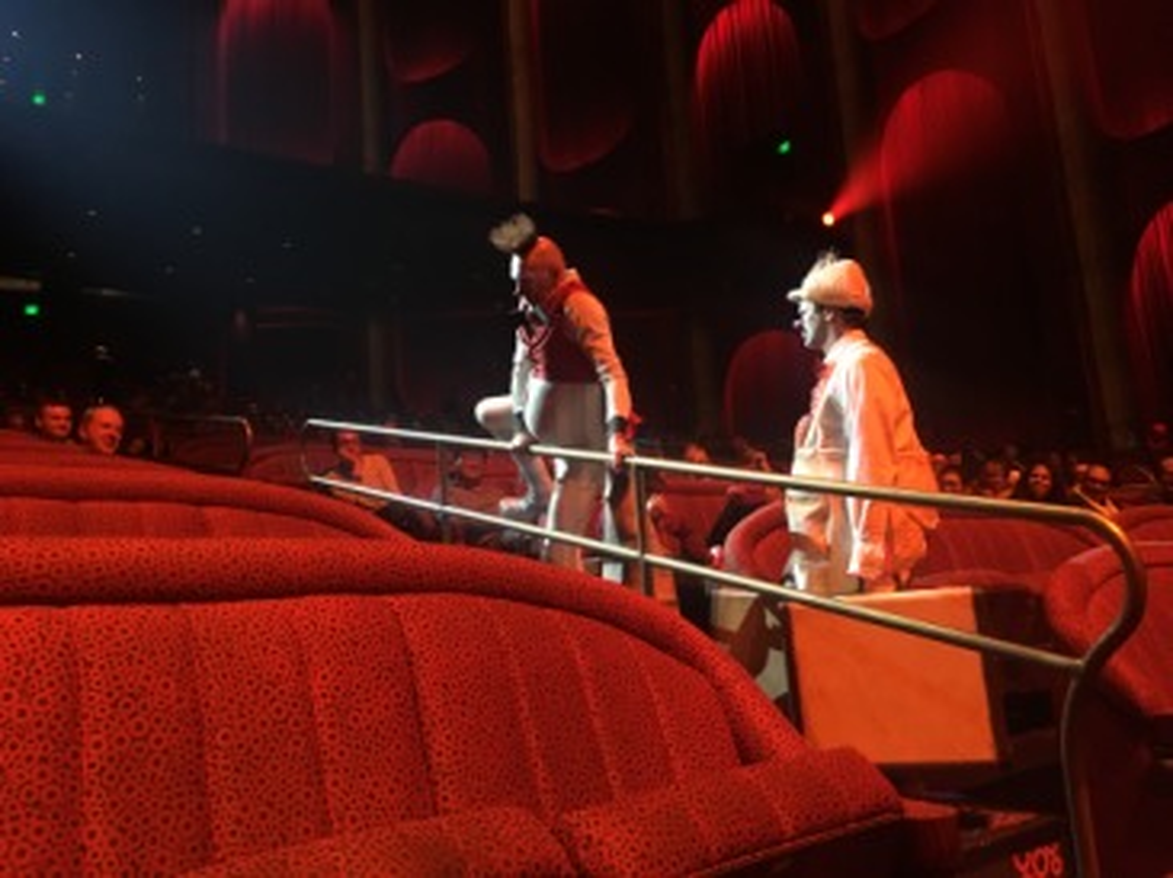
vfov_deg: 48.2
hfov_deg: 61.7
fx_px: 982
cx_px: 586
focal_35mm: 29
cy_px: 439
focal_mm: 4.15
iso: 125
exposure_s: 1/30
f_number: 2.2
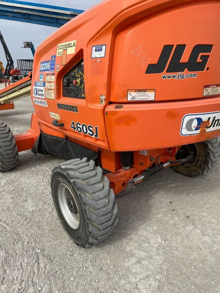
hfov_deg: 53.1
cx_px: 110
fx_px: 220
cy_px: 146
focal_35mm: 26
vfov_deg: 67.3
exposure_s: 1/3125
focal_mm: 4.2
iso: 32
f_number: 1.6
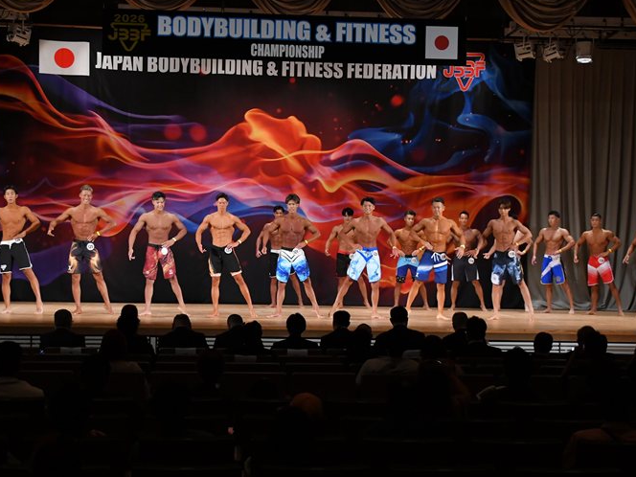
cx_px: 297
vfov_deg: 19.9
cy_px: 239
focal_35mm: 74
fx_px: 1360
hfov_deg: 26.3
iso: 3200
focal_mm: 44
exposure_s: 1/400
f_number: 5.6
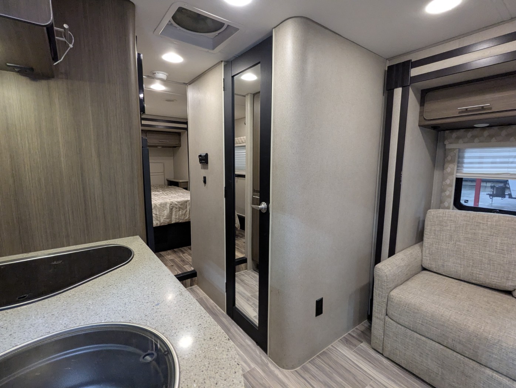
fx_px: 239
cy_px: 194
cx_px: 258
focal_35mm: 16
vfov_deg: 78.2
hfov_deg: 94.4
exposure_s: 1/36.2
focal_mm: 2.35
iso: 428
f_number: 2.2
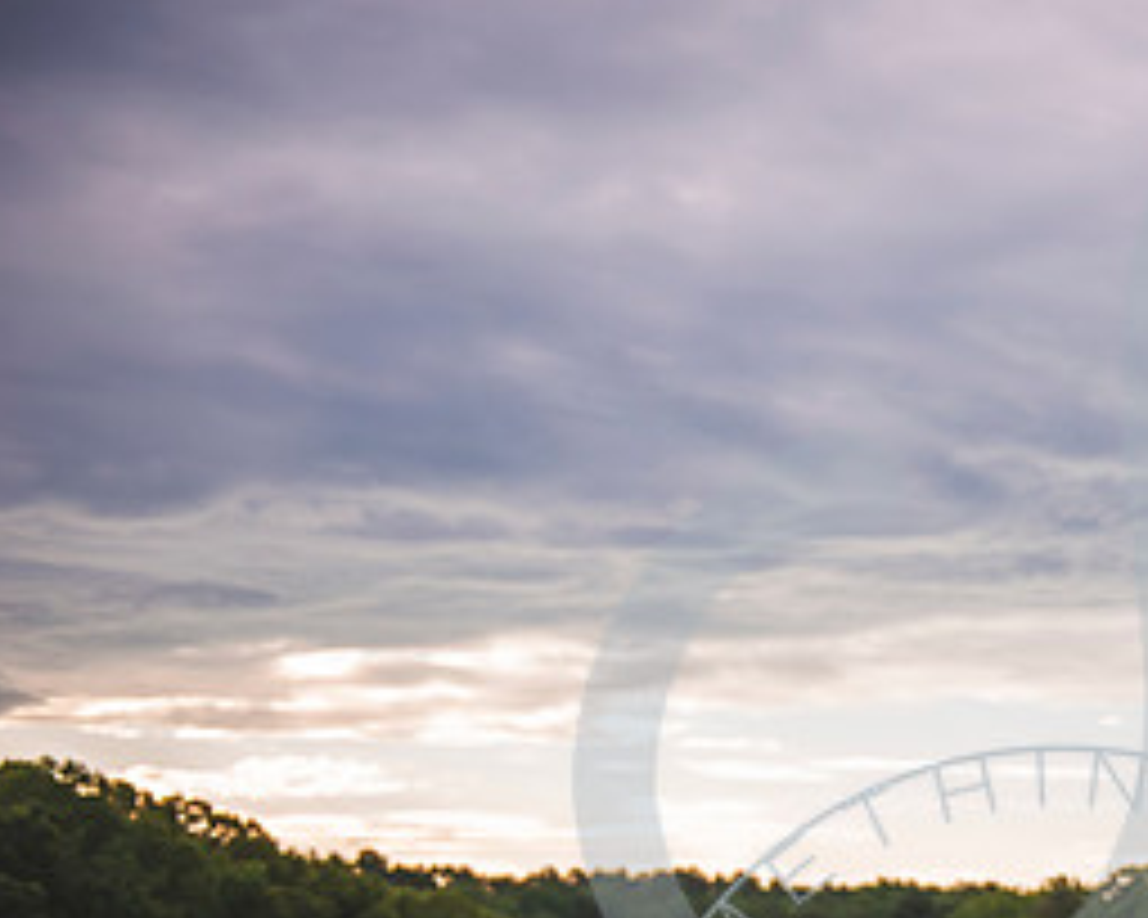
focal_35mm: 77
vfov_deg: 19.5
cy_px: 830
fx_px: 2616
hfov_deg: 23.2
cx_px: 1288
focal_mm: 36
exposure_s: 1/500
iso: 100
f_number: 2.8
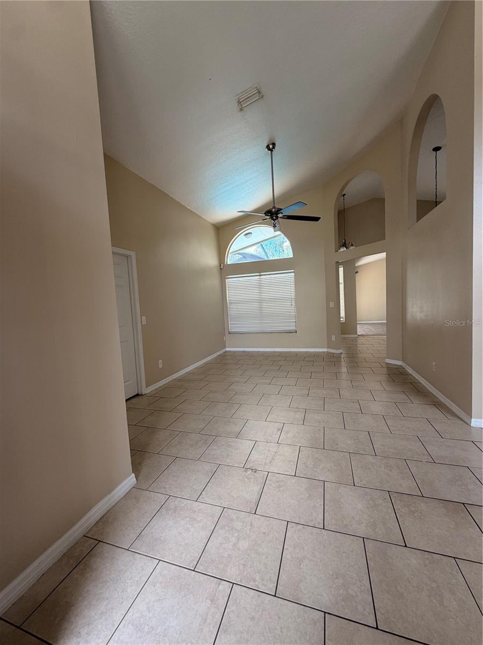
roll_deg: +2.8
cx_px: 242
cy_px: 322
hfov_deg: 85.7
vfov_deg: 102.1
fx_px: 260
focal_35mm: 14
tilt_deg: -4.7
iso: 100
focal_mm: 2.22
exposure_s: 1/121
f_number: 2.2
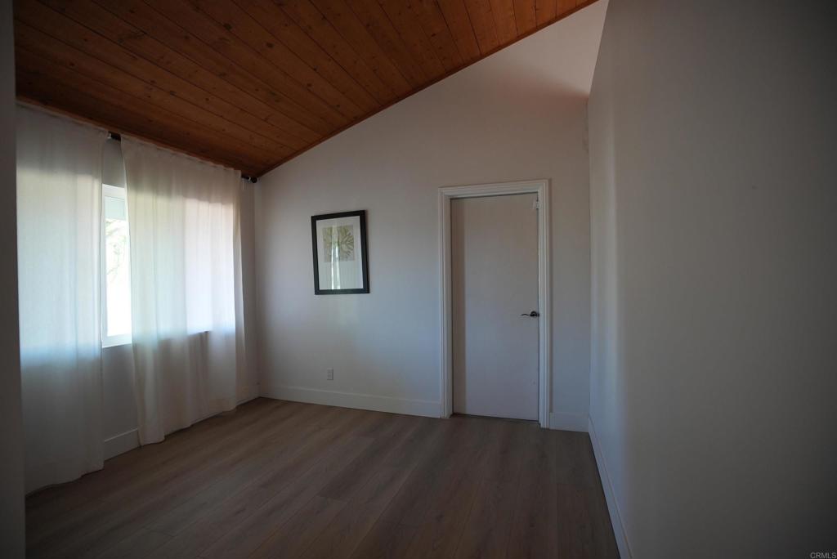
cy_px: 280
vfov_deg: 73.8
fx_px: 372
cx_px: 418
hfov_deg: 96.7
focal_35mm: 16
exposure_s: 1/160
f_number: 3.2
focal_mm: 16
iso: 1250
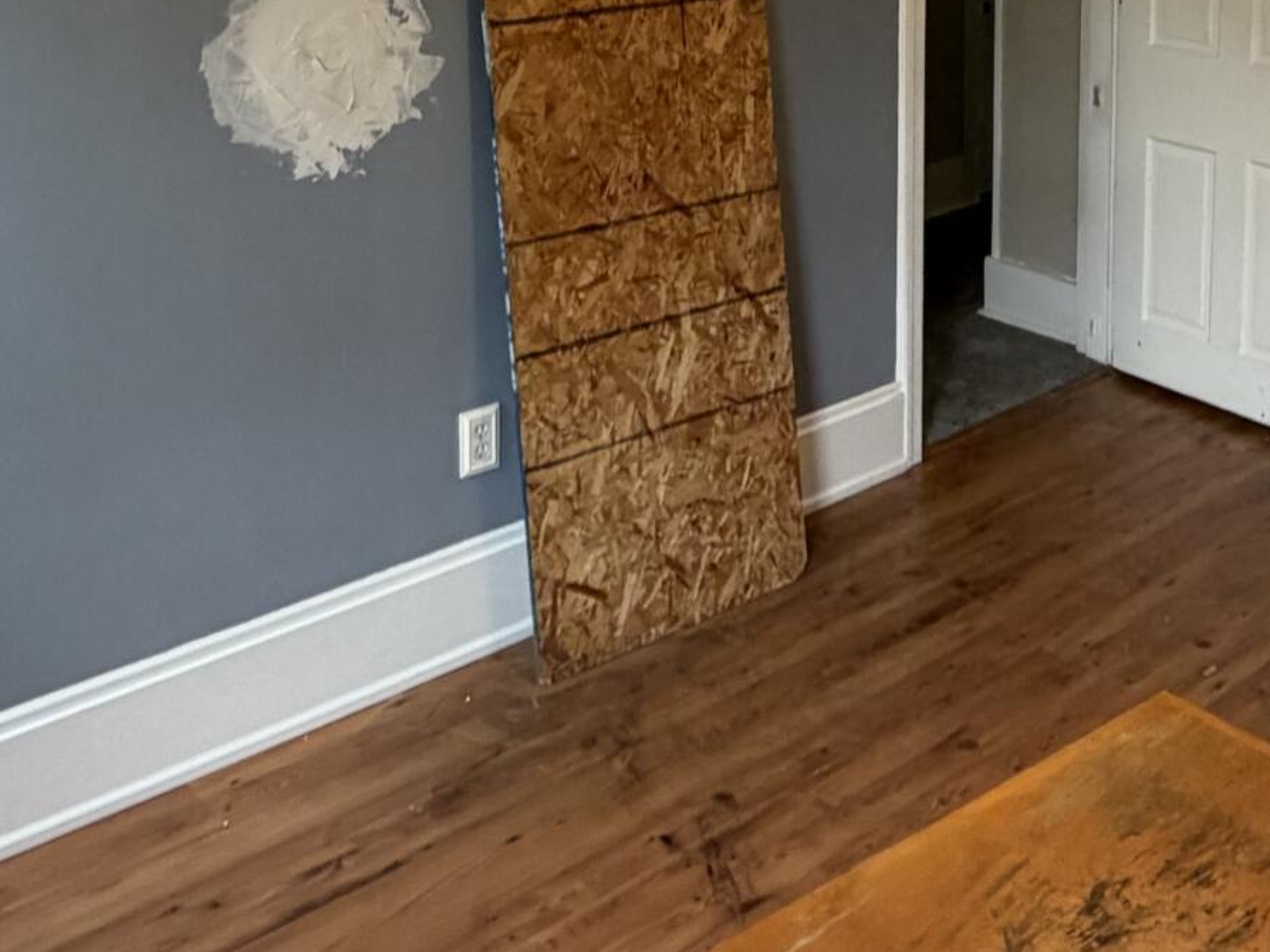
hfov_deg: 39.0
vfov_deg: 28.6
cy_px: -34
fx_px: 1724
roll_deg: -1.1
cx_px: 1002
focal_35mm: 47
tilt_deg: -7.8
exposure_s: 1/120
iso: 200
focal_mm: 2.22
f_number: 2.2
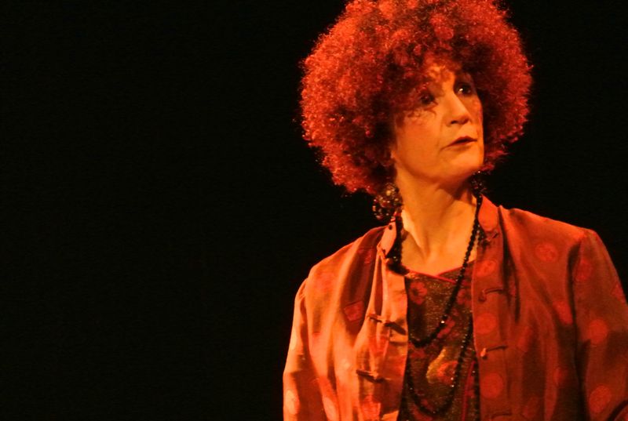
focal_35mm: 262
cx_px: 314
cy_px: 210
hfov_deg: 7.8
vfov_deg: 5.3
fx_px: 4580
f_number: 5.3
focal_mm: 97.2
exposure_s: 1/60
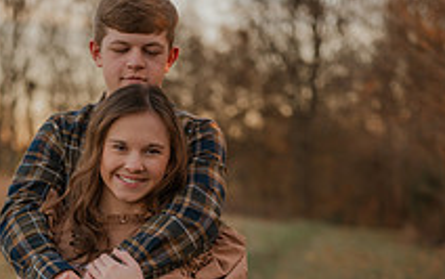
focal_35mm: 108
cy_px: 355
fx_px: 1311
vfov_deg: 11.8
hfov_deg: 19.2
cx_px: 148
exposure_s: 1/125
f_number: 1.8
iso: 100
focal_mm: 50
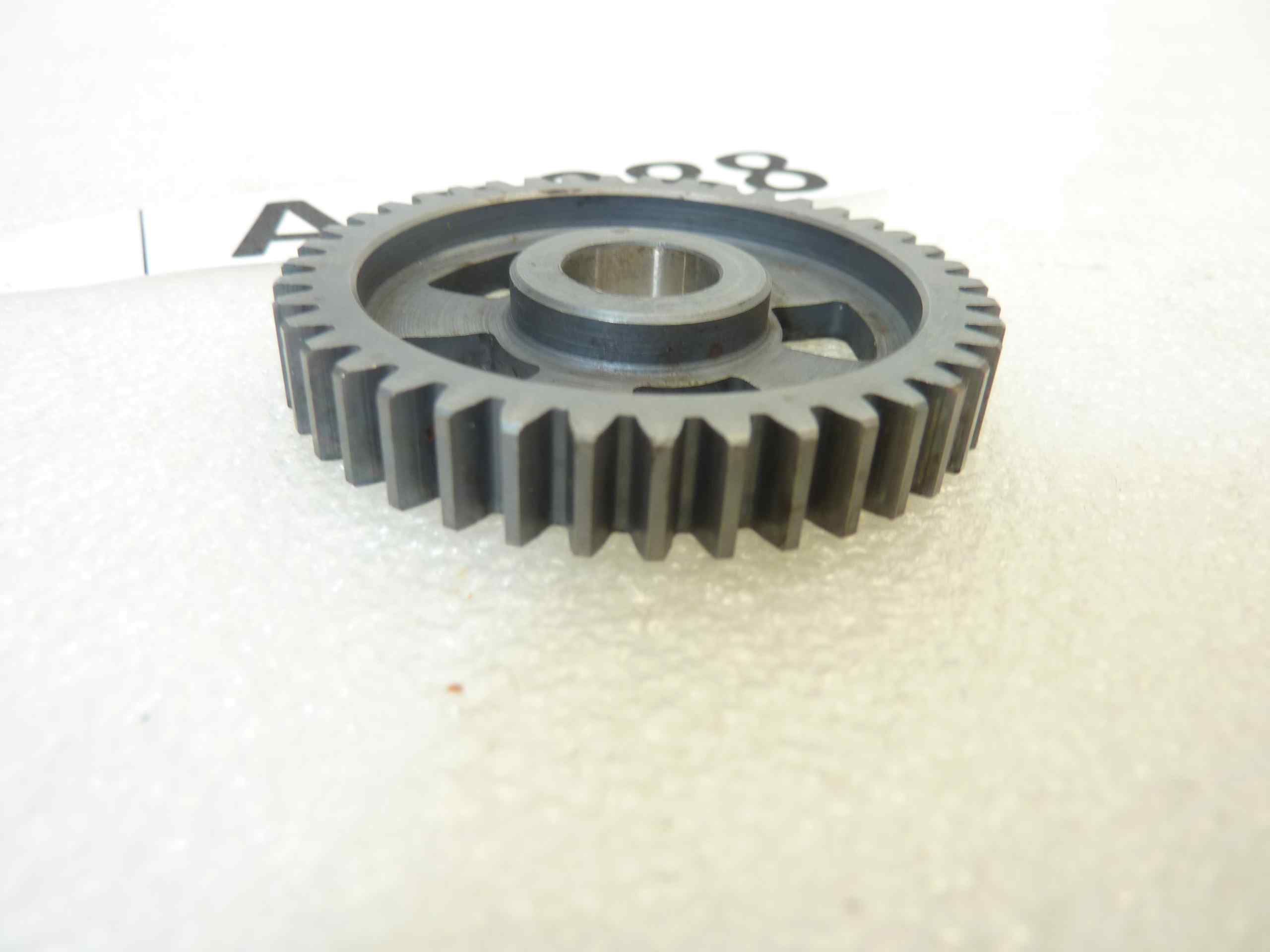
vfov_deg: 54.9
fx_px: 917
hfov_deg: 69.4
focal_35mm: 25
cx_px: 635
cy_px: 476
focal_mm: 4.1
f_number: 3.3
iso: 80
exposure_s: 1/15
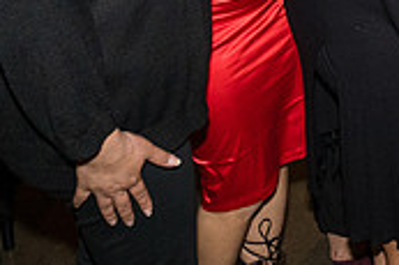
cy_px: -216
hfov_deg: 22.5
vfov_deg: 14.9
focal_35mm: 79
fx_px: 875
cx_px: 539
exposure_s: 1/125
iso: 2500
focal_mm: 17
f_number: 4
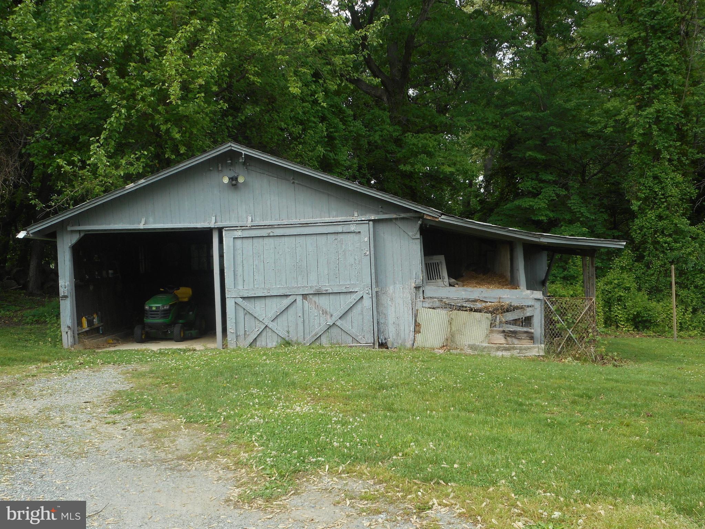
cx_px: 352
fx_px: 693
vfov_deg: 41.8
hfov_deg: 53.9
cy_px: 264
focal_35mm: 34
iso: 80
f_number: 4.2
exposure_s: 1/200
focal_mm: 6
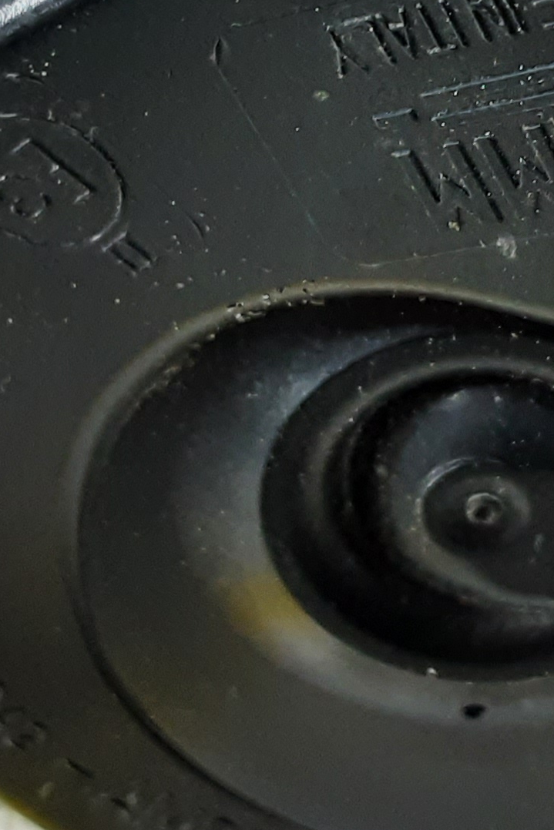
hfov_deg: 15.9
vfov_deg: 23.5
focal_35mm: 85
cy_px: 133
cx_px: 515
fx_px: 1961
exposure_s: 1/33
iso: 160
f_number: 1.9
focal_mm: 2.91
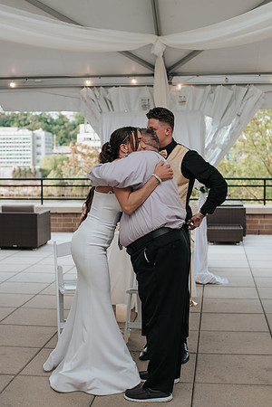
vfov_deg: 37.9
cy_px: 204
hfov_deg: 25.8
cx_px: 143
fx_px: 594
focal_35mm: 52
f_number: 2.8
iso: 100
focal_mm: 35
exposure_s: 1/160
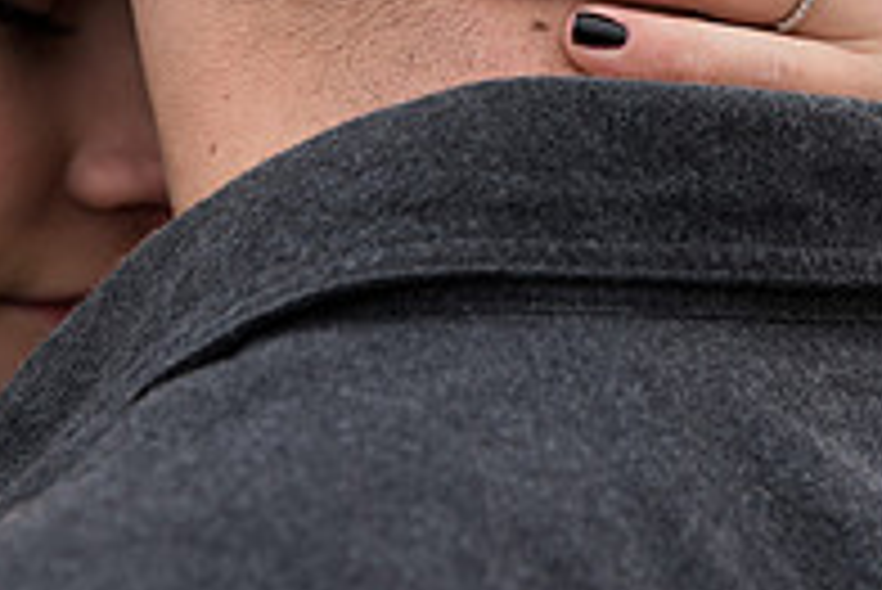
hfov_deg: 10.0
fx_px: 5026
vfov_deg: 6.7
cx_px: 759
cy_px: -180
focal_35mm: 205
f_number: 2.8
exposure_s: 1/125
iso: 250
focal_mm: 65
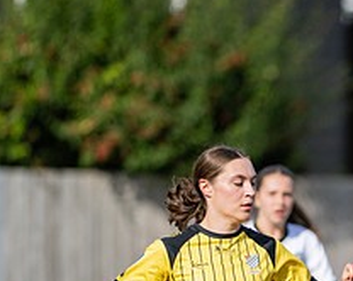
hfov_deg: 2.0
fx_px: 10041
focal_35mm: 962
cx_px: 544
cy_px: 340
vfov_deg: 1.6
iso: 200
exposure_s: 1/2500
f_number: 4
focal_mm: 300
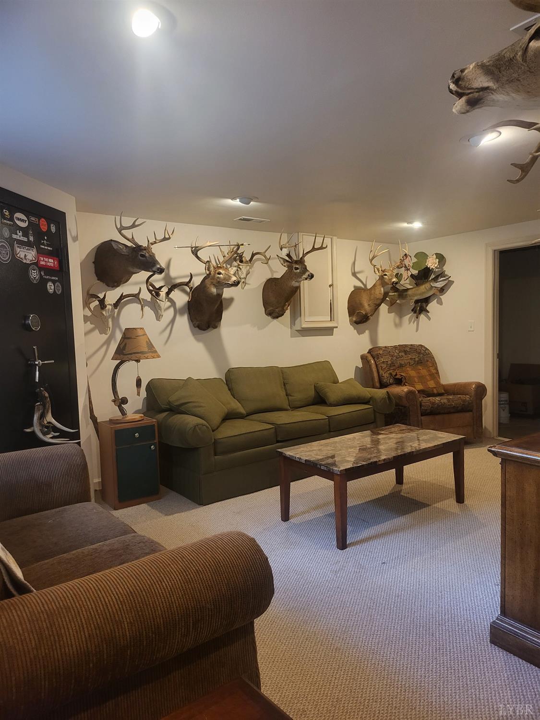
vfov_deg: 71.6
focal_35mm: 24
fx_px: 499
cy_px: 360
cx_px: 270
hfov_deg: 56.8
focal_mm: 5
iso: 400
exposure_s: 1/40
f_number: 1.8
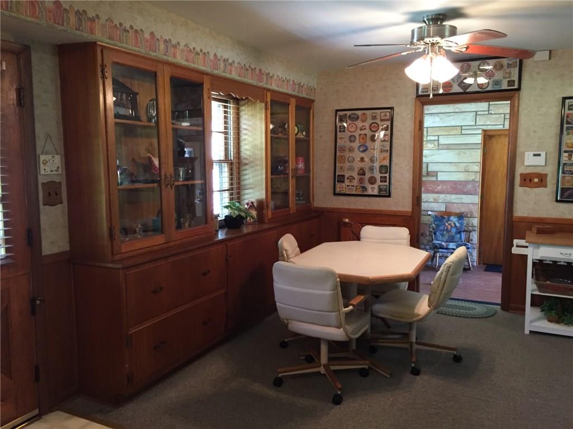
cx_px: 286
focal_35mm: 29
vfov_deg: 48.2
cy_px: 214
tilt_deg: -5.5
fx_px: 480
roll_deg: -1.6
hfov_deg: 61.7
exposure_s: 1/30
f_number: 2.2
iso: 200
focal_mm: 4.15
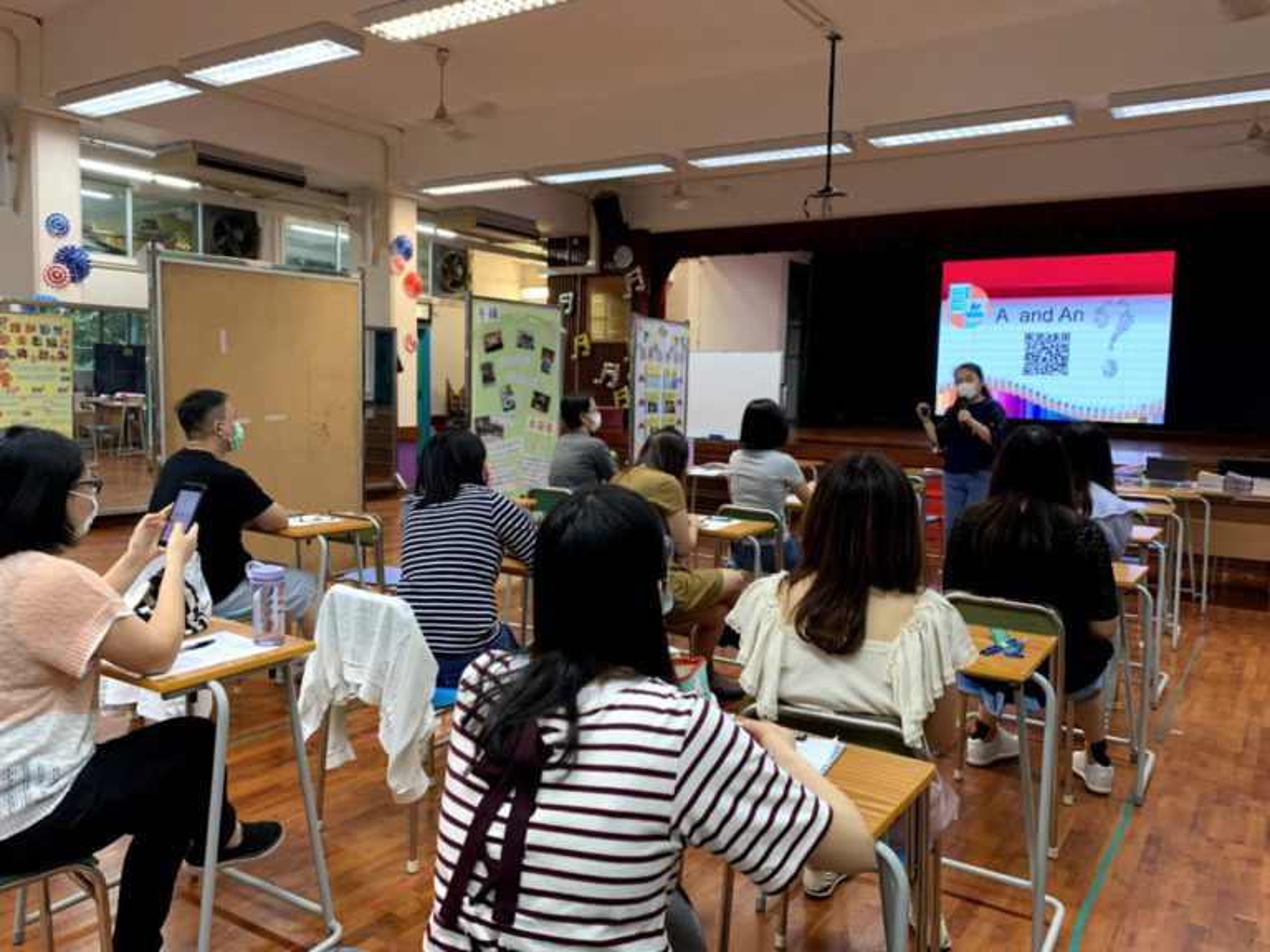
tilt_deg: -3.5
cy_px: 476
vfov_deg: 53.1
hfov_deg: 67.3
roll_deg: -1.7
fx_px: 954
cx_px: 635
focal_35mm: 26
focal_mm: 4.25
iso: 125
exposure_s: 1/60
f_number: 1.8
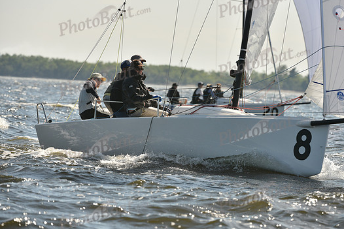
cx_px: 185
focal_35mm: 320
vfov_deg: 4.3
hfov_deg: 6.4
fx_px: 3058
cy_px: 104
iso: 250
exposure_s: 1/1250
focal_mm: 290
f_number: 7.1
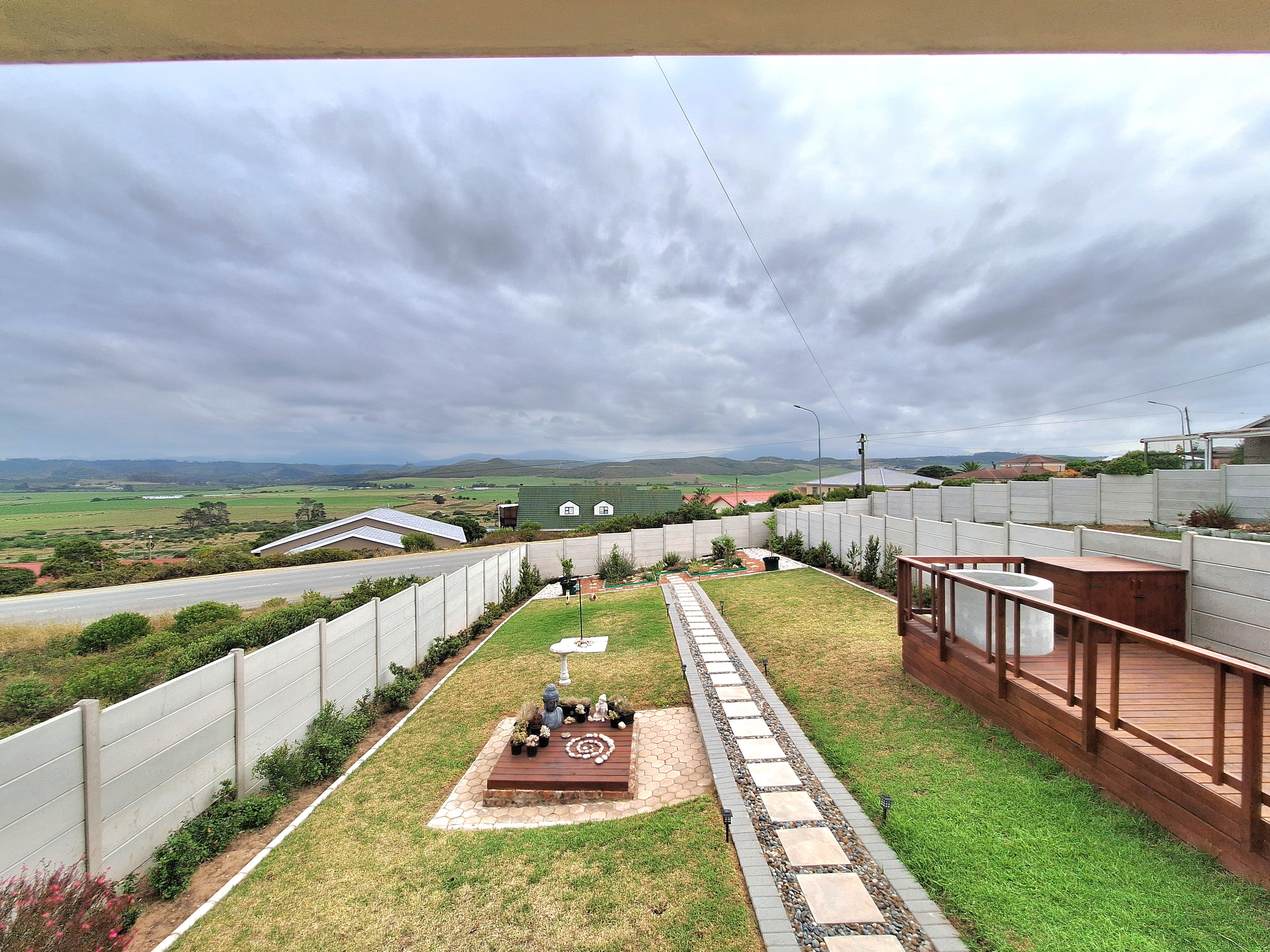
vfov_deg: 89.9
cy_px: 476
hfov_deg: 106.2
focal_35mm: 13
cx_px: 635
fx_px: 477
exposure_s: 1/2500
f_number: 2.2
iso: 40
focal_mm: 1.74
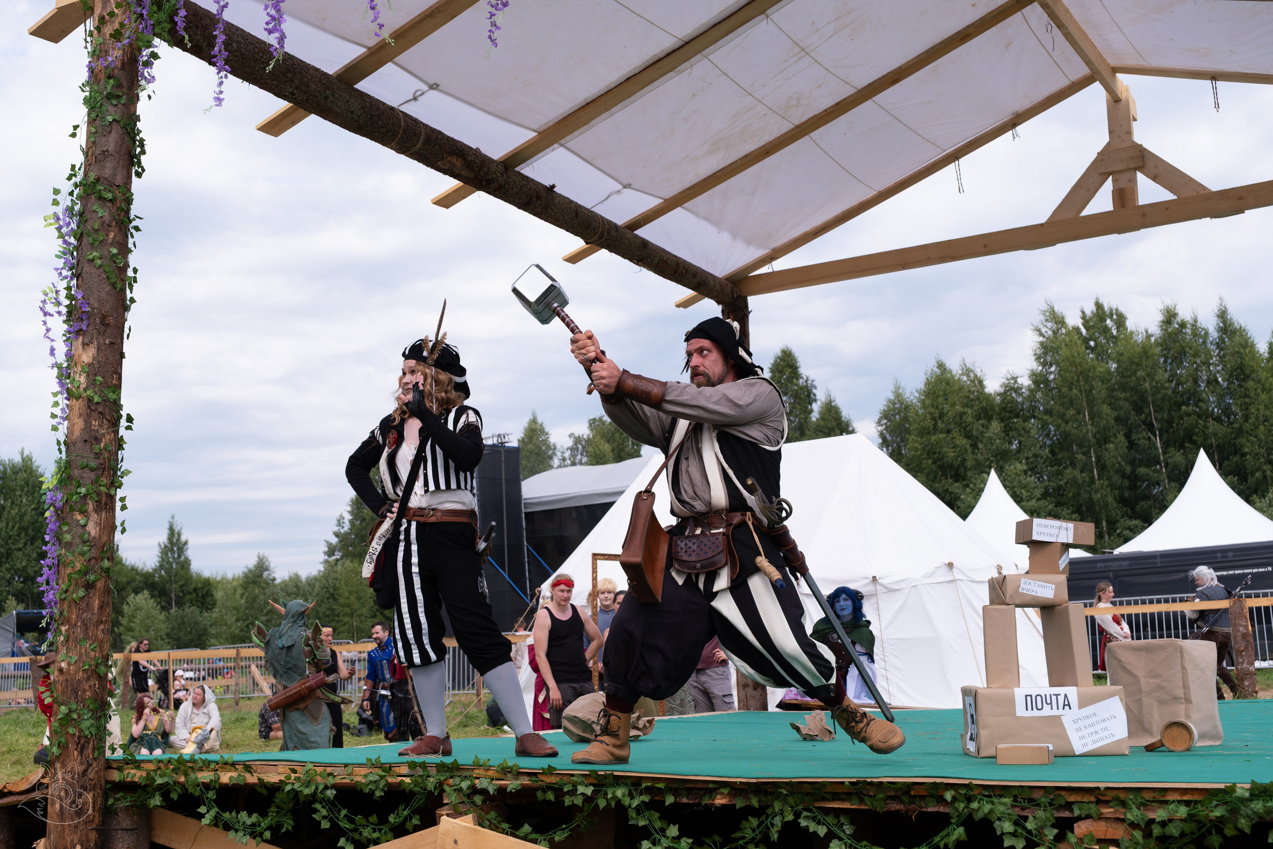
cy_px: 424
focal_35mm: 44
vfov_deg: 30.5
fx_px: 1556
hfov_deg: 44.5
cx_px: 636
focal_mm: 29.2
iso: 160
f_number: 4
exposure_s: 1/800
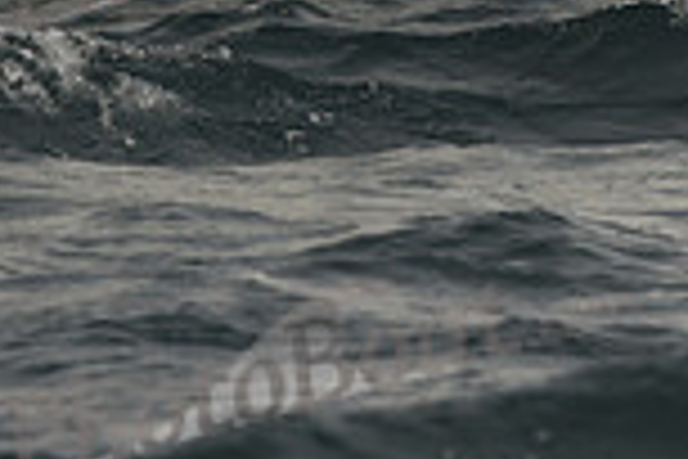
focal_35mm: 1063
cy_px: -385
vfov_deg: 1.3
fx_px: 20314
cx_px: 872
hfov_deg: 1.9
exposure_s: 1/1000
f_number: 7.1
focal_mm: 280
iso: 250
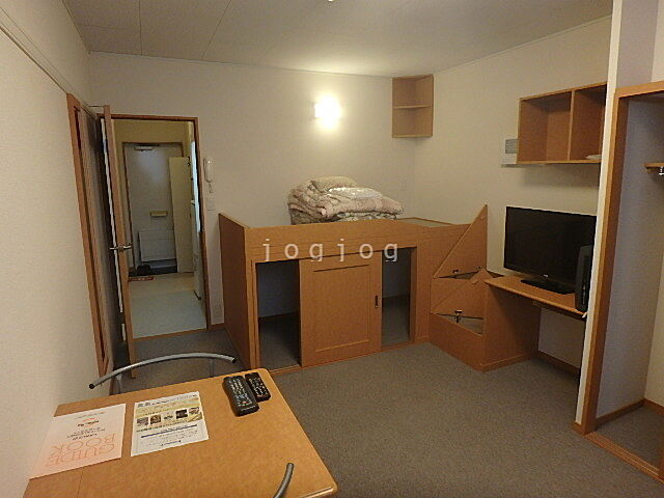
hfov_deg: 79.0
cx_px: 332
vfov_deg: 63.4
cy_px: 249
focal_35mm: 21
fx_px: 403
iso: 320
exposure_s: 1/30
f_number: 3.5
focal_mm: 3.7
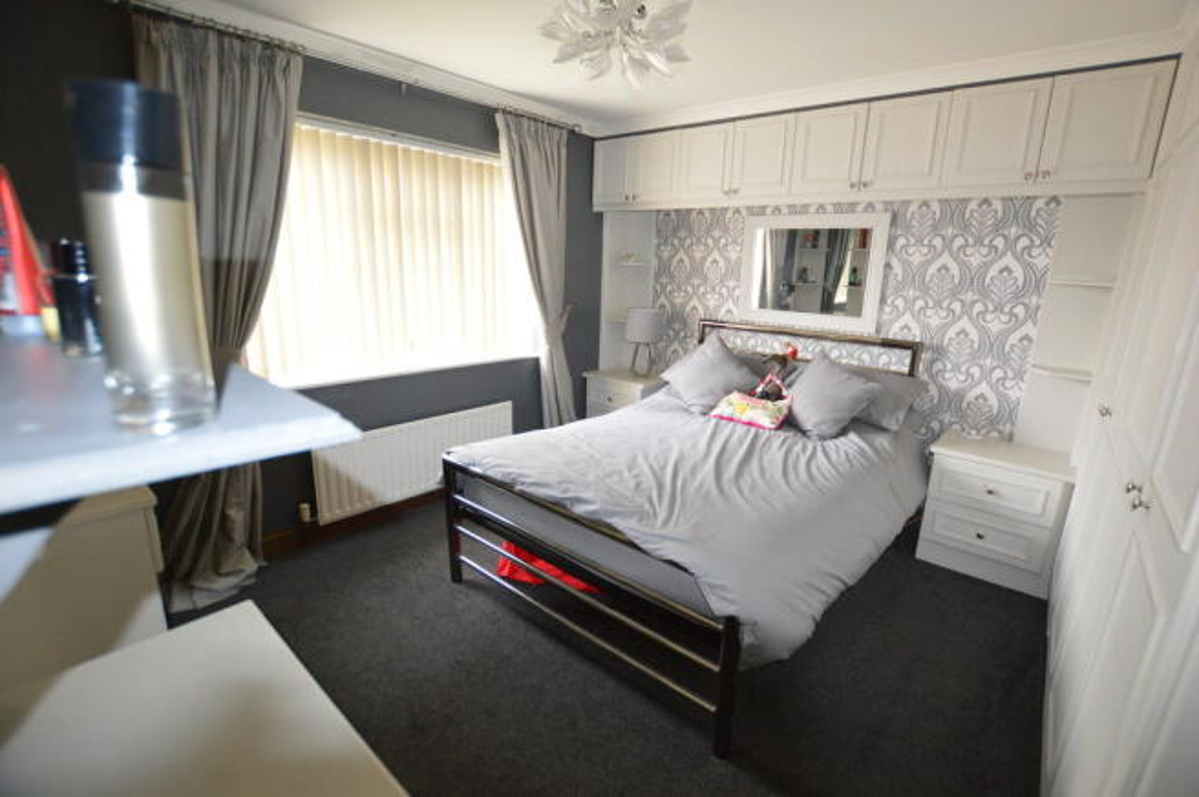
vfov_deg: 77.2
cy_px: 398
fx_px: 499
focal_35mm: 15
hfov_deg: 100.4
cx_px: 600
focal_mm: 10
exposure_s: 1/60
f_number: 3.5
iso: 1100
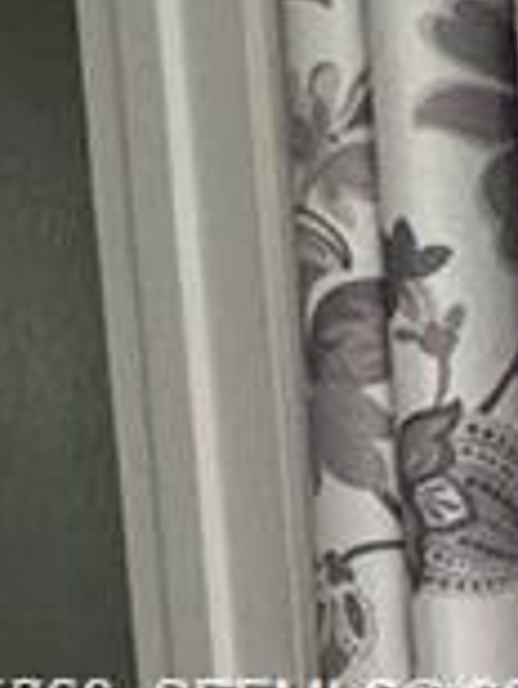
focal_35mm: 109
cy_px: 710
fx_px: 2169
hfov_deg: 9.1
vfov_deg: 17.5
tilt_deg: -7.6
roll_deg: +0.0
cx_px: 1791
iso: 500
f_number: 2.2
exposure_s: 1/60
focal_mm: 2.22
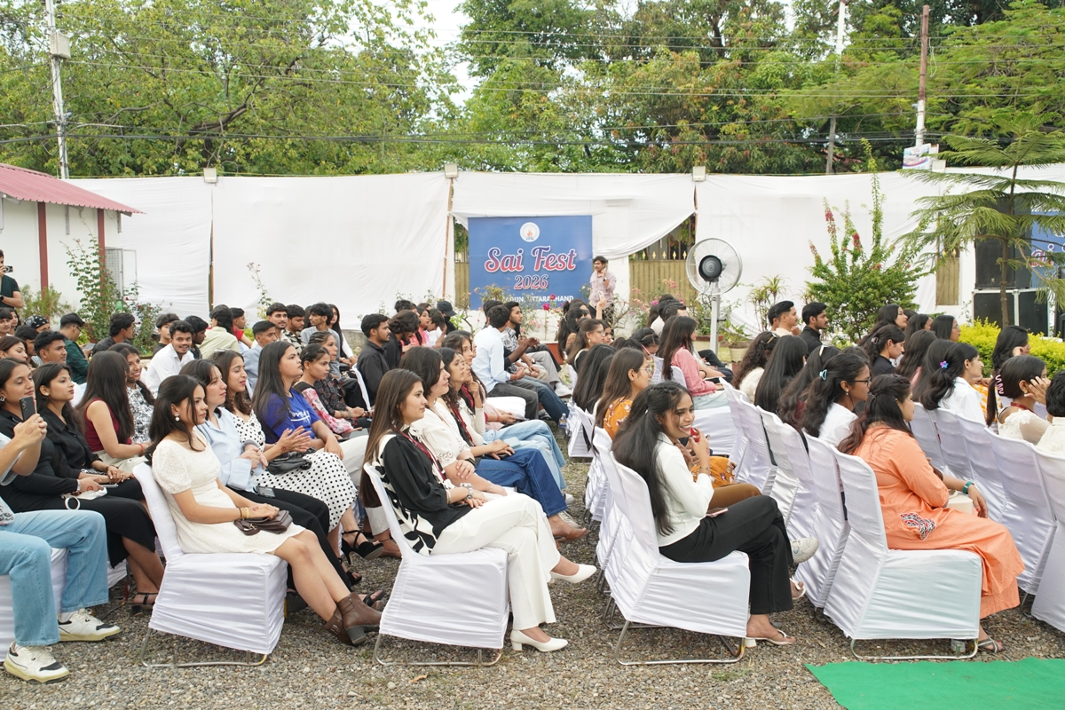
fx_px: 1035
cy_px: 355
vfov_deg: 37.9
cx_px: 532
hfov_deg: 54.4
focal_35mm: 35
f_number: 5.6
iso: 640
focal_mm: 35
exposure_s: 1/160
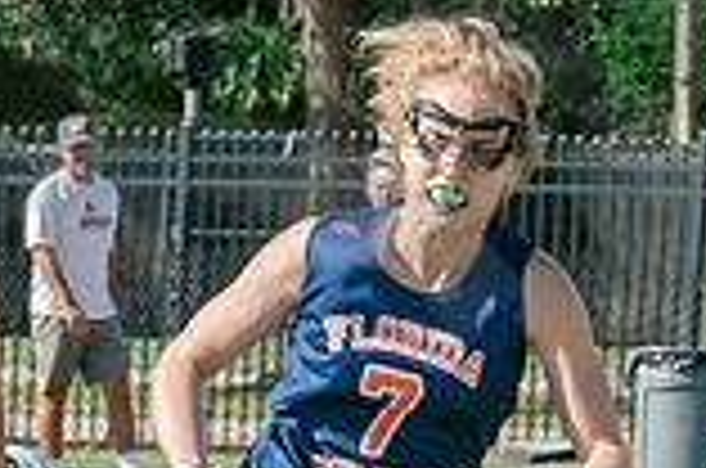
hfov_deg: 2.5
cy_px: 695
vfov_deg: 1.7
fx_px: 16088
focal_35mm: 822
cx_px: 501
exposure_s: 1/1000
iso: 250
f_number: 5.6
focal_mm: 70
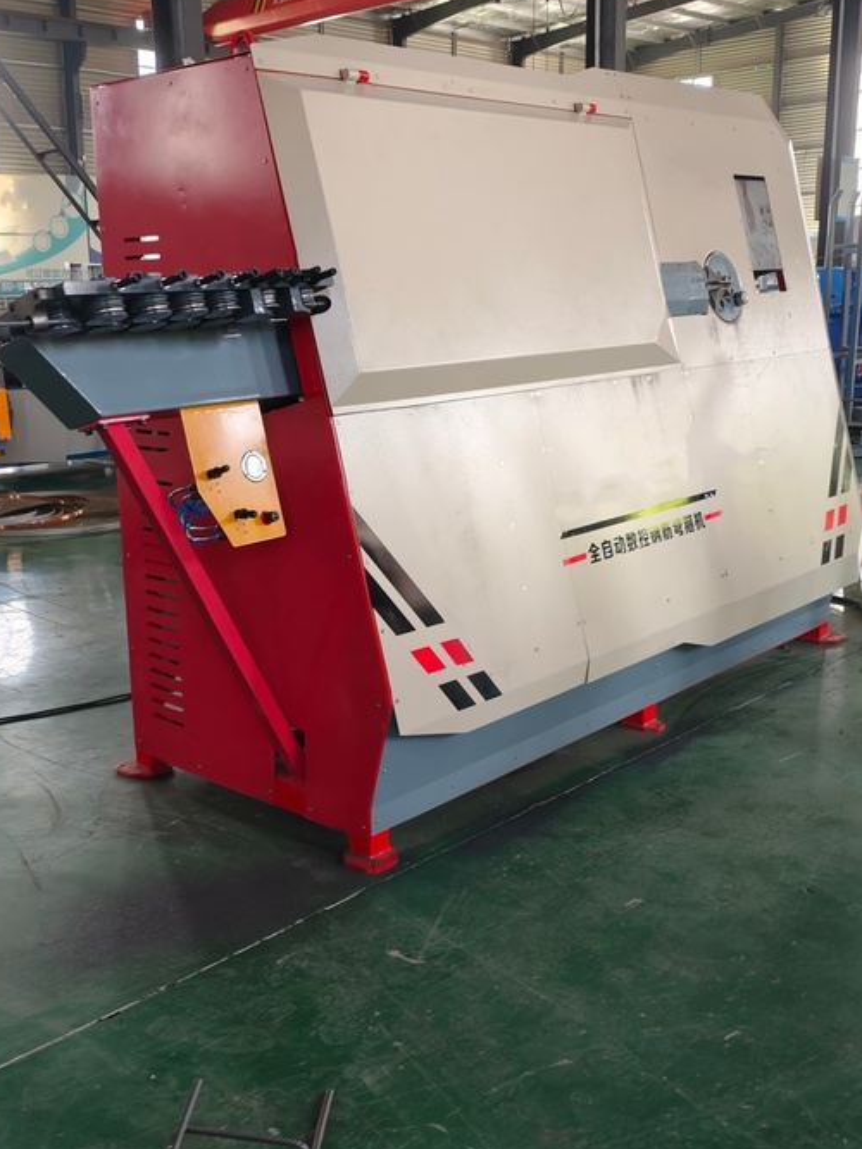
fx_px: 1196
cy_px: 587
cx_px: 350
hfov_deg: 39.5
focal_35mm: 36
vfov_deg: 51.4
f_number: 1.6
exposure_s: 1/98.9
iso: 400
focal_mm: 5.93
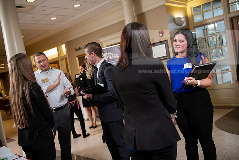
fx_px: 232
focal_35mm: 35
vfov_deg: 37.9
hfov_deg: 54.4
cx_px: 120
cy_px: 80
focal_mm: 35
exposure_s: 1/160
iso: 800
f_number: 3.2
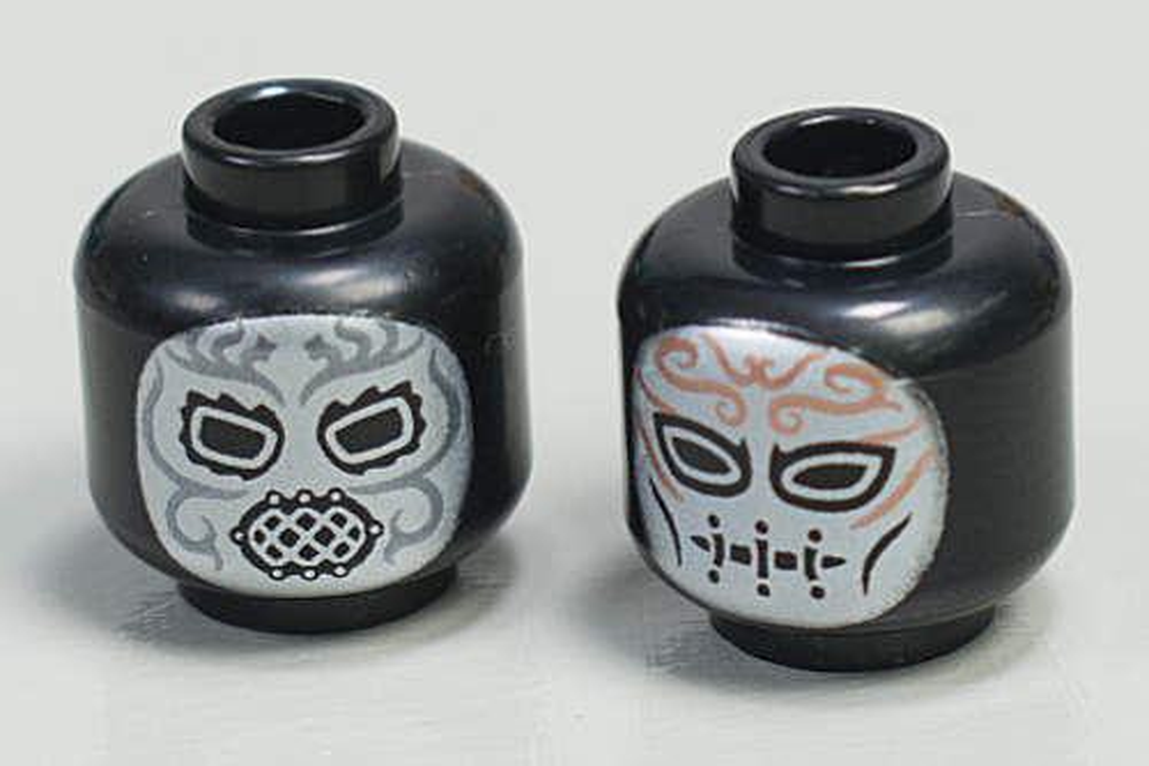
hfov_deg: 24.6
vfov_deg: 16.5
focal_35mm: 82
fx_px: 2632
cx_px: 574
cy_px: 383
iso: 200
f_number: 8
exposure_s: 1/10
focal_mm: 55
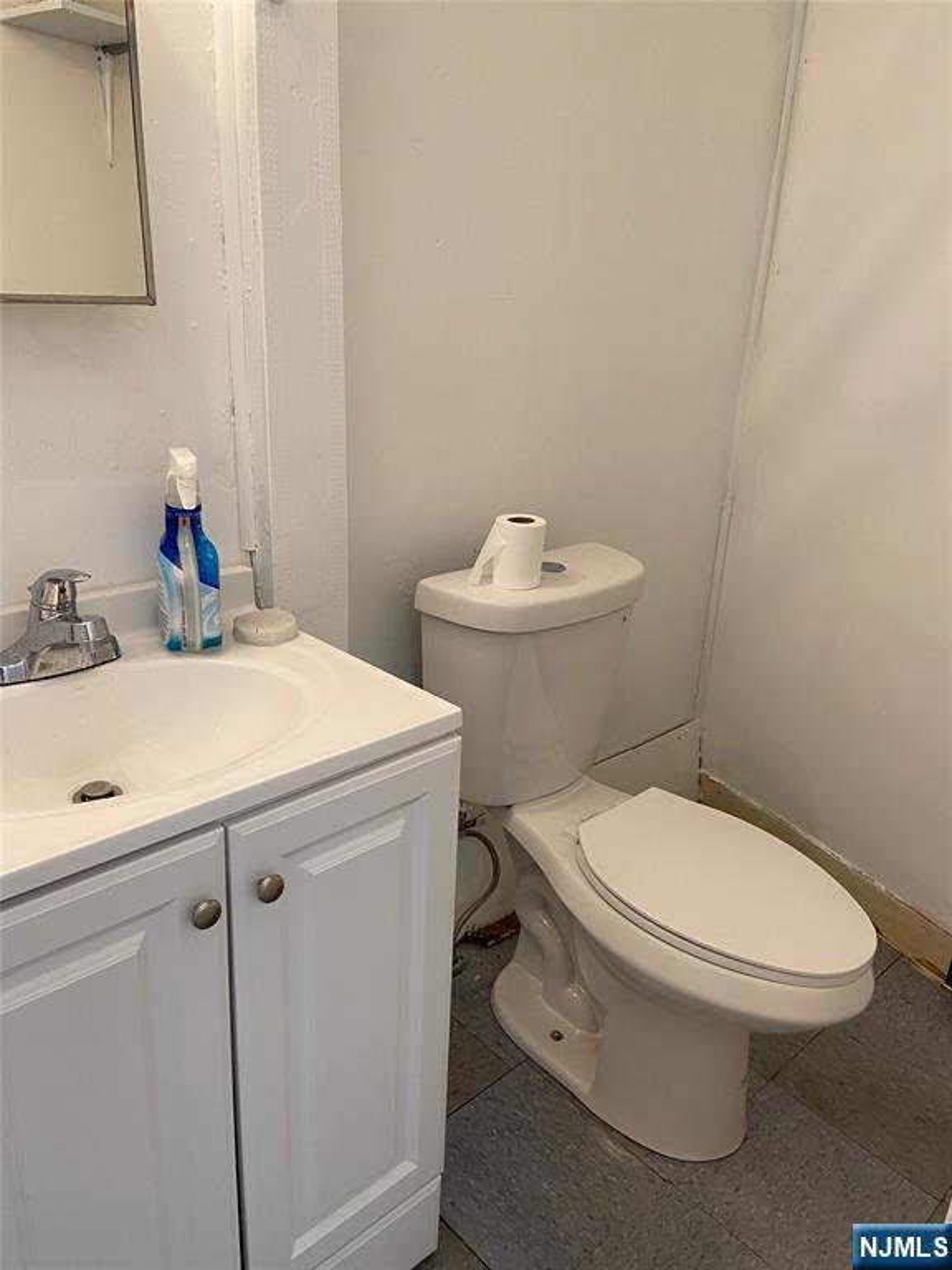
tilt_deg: -16.7
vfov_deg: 67.3
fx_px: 953
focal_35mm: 26
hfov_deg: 53.1
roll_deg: -2.0
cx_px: 476
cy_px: 635
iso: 80
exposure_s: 1/60
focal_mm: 4.25
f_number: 1.8
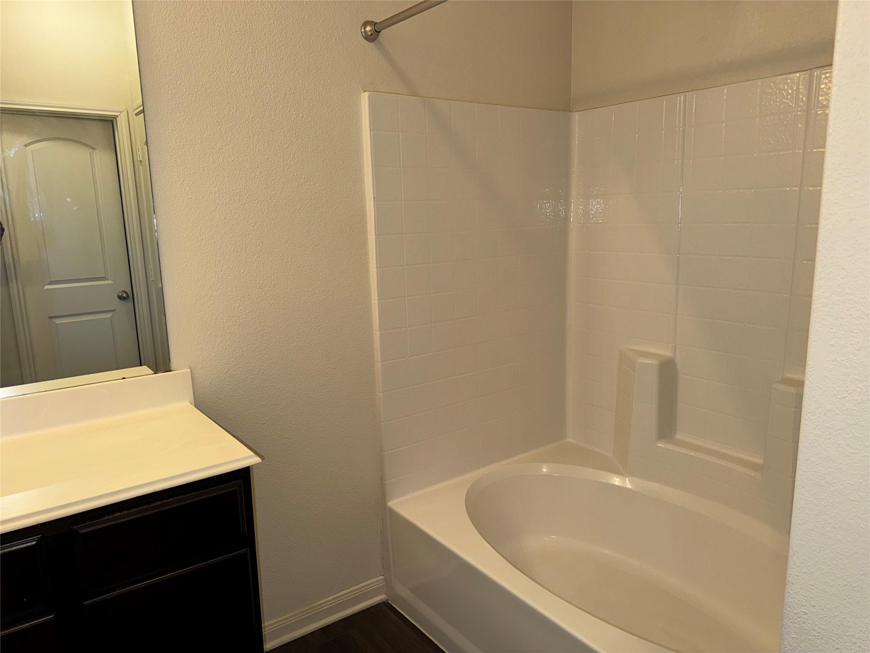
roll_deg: +1.7
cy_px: 326
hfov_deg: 71.6
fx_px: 603
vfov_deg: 56.8
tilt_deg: -11.4
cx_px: 435
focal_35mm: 24
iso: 64
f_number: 1.78
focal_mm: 6.76
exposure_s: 1/30
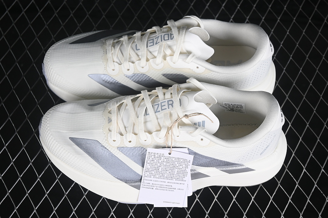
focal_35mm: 75
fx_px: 683
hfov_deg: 27.0
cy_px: 109
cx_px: 164
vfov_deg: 18.2
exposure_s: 1/80
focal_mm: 50
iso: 160
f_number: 7.1
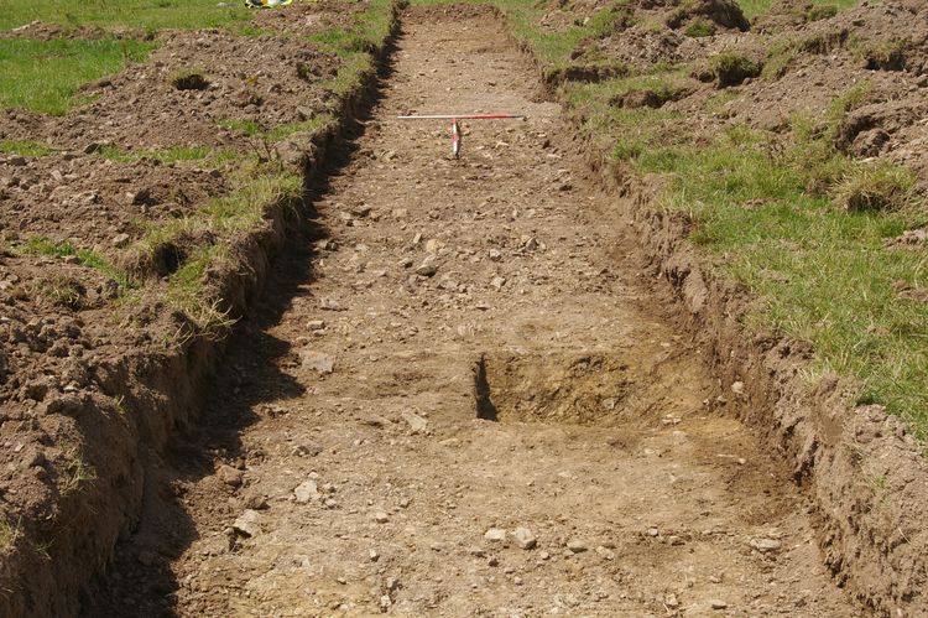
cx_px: 464
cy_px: 309
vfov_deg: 25.7
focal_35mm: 52
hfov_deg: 37.9
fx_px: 1352
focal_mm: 35
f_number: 11
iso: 200
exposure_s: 1/250
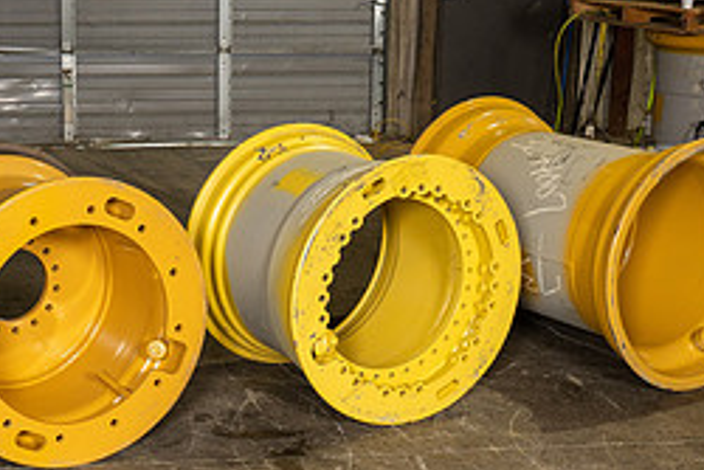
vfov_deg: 19.0
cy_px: 238
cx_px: 163
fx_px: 1409
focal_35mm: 72
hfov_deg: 27.6
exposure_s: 1/60
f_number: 5.6
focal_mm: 31
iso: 800
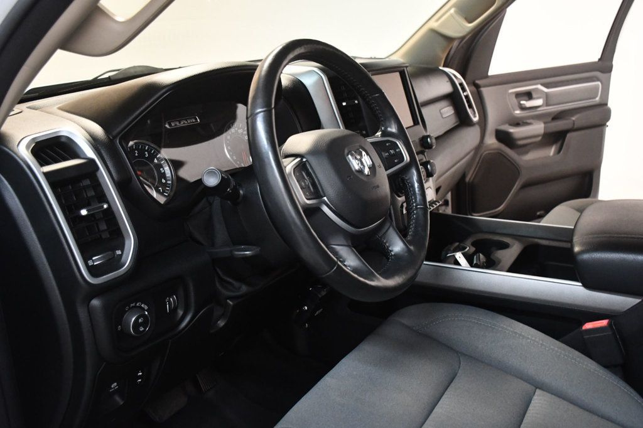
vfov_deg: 38.9
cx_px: 322
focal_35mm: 34
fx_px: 607
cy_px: 214
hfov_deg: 55.8
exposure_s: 1/60
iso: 3600
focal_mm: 23
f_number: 3.8
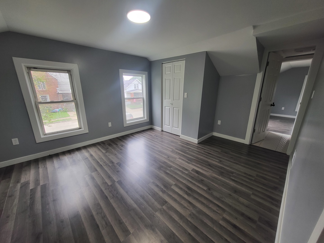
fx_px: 122
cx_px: 162
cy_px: 122
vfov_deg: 89.9
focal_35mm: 13
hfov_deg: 106.2
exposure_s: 1/60
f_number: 2.2
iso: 100
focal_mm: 1.74
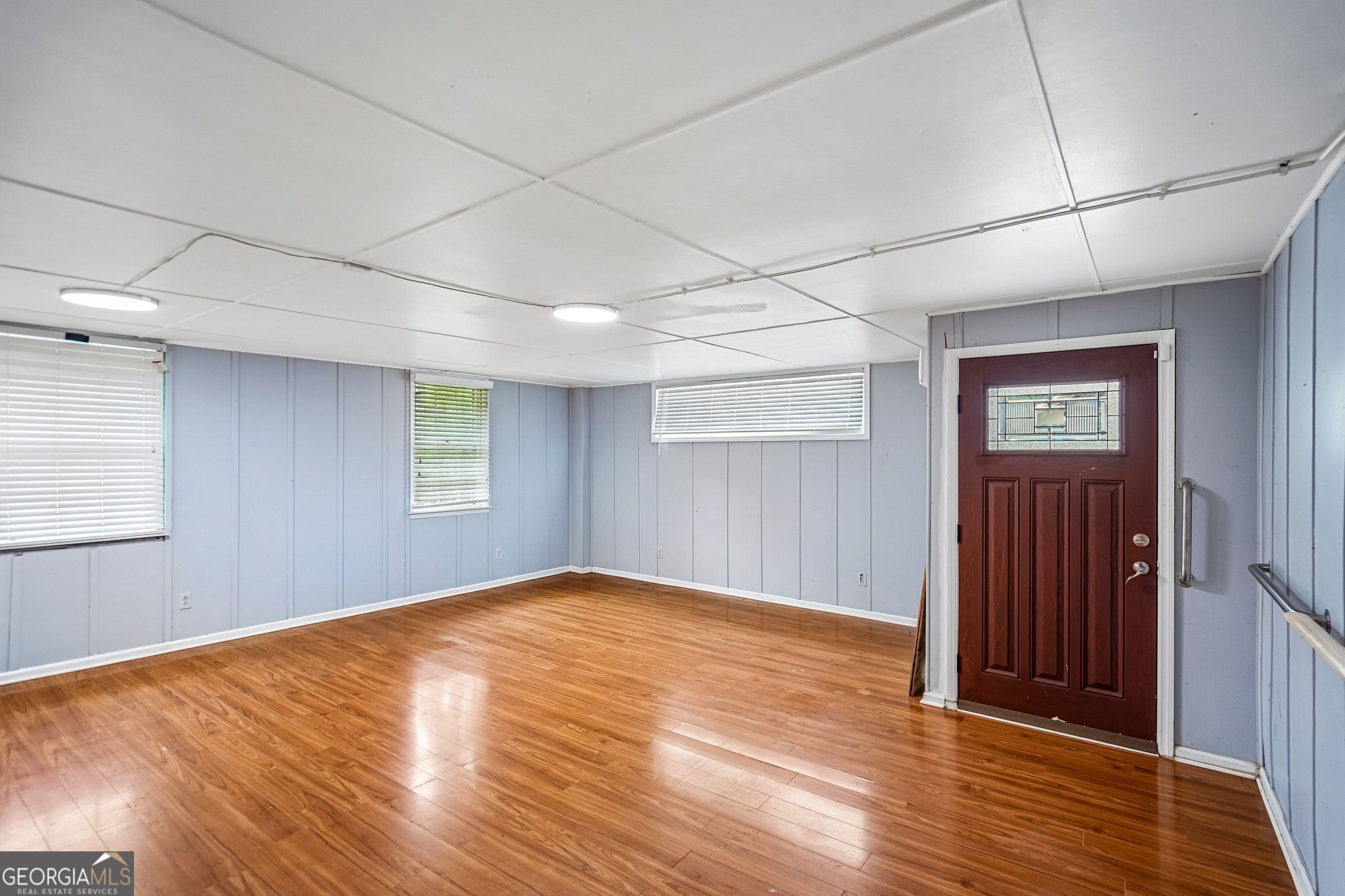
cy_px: 448
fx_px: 598
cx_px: 672
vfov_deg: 73.7
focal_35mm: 16
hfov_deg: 96.7
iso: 400
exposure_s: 1/13
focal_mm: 16
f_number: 4
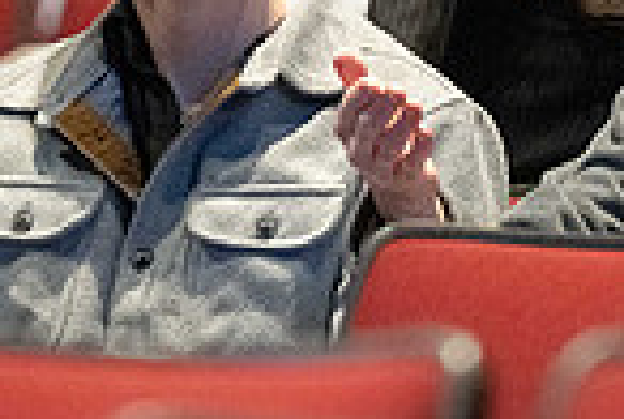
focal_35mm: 792
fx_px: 13756
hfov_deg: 2.6
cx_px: 453
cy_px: -15
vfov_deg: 1.7
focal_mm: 200
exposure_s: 1/160
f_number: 2.8
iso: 10000
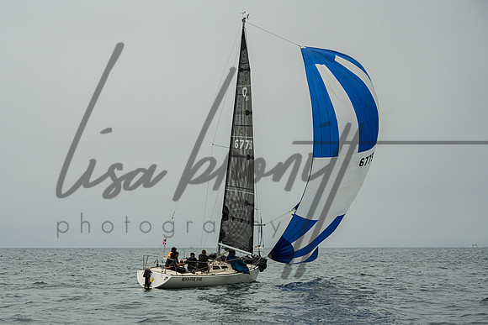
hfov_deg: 26.6
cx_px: 149
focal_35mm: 75
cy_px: 226
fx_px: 1023
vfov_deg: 18.0
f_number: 5.6
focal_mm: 54
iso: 400
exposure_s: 1/3200
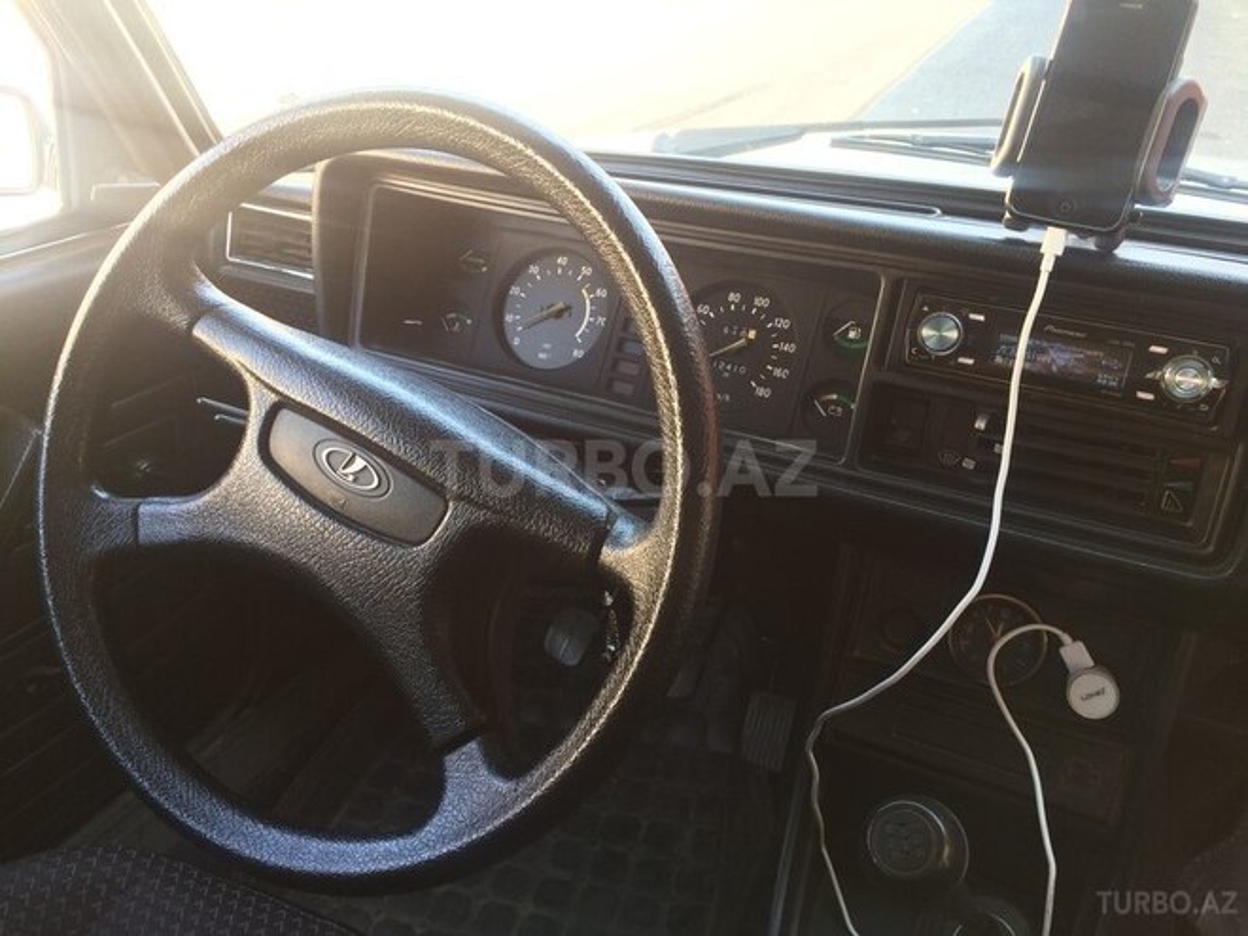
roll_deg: +0.5
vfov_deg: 48.2
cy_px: 468
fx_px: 1046
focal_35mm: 29
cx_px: 624
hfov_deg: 61.7
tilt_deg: -30.0
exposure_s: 1/100
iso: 50
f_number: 2.2
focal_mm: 4.15
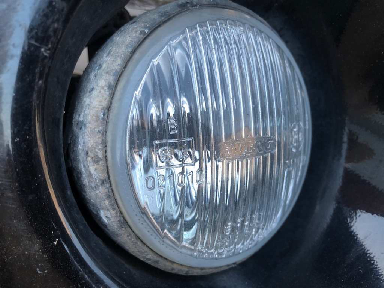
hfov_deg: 63.4
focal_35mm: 28
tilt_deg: -45.5
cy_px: 144
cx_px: 192
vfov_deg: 49.7
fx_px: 311
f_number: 1.8
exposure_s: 1/20
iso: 40
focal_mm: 3.99
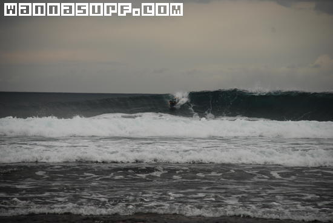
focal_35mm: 202
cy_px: 112
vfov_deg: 6.8
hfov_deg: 10.1
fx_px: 1875
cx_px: 166
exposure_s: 1/400
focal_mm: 135
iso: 200
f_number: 5.6
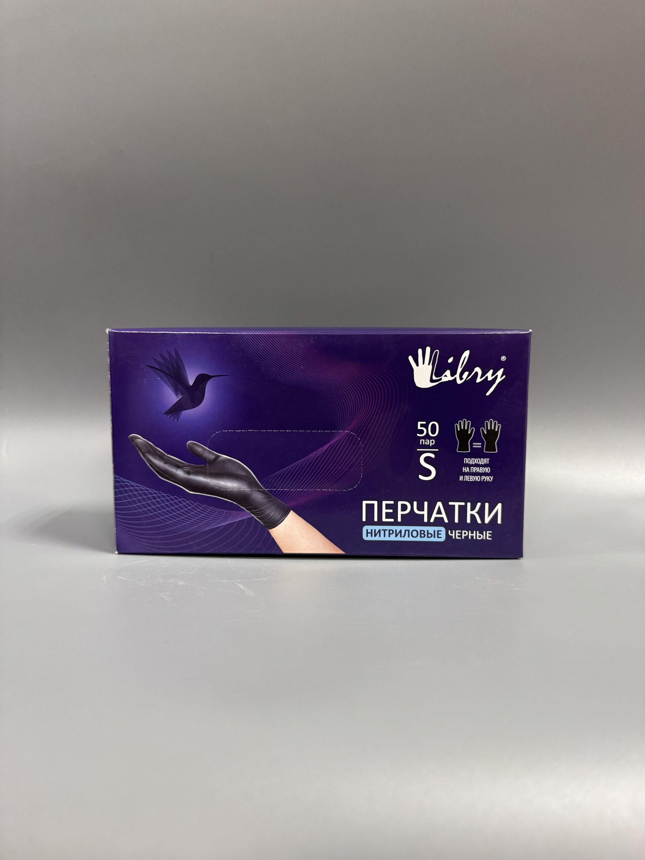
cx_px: 322
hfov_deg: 56.8
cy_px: 430
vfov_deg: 71.6
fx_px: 596
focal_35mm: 24
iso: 250
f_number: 1.78
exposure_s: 1/50
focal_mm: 6.76
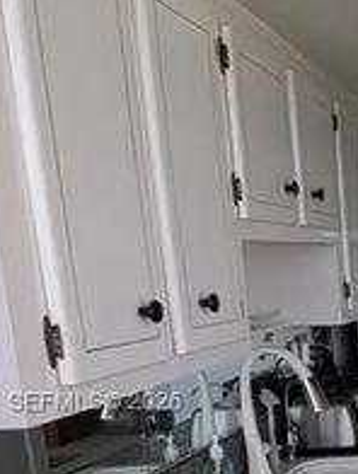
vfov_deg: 35.1
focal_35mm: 52
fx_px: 714
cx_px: 639
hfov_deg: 20.4
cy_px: 404
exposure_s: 1/338
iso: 50
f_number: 1.7
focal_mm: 2.02
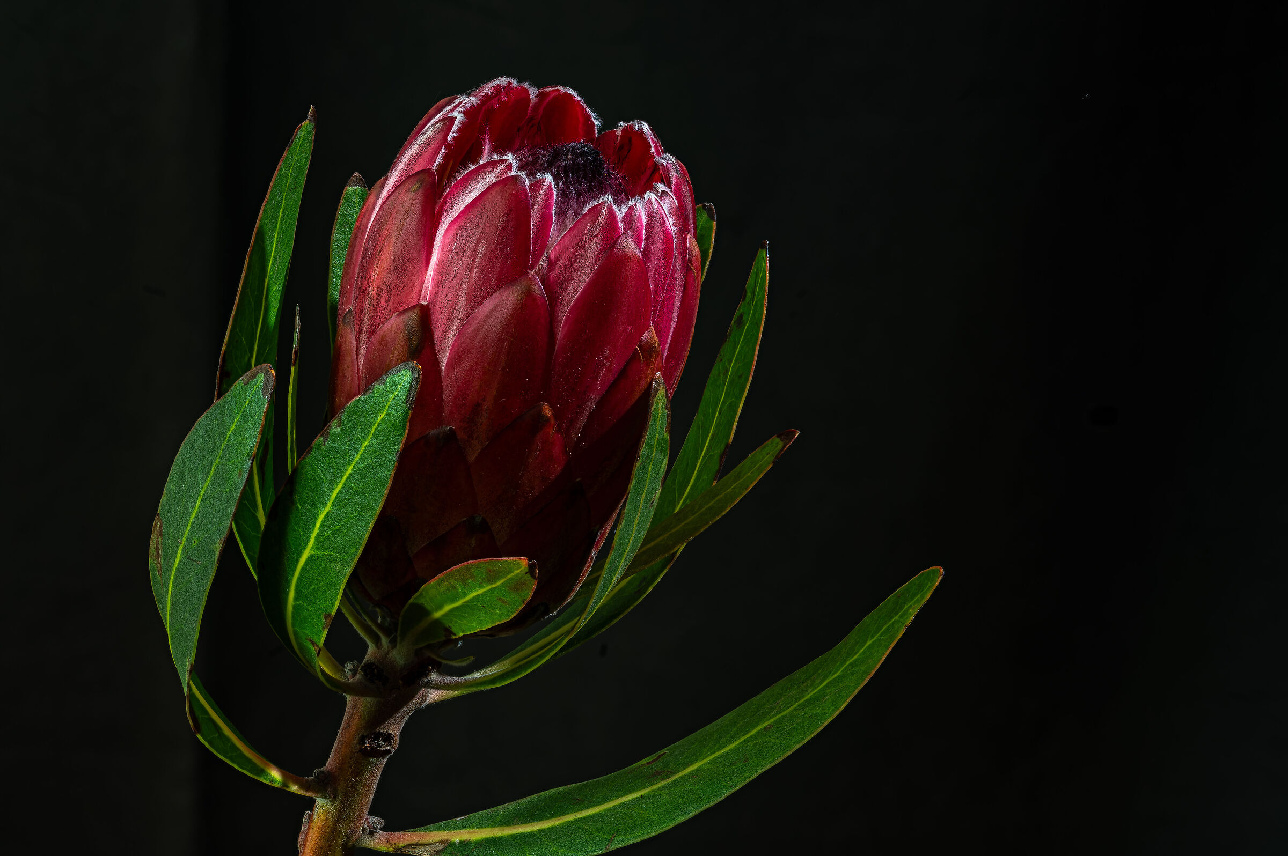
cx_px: 644
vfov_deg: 13.0
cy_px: 428
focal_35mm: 105
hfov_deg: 19.5
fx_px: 3753
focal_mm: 105
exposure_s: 1/2.5
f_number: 14
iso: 100
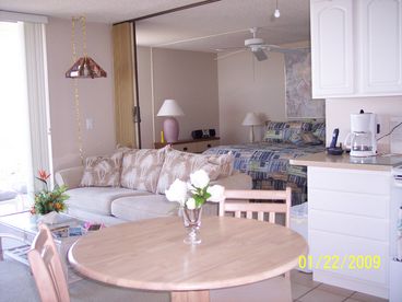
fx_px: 453
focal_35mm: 39
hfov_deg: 47.9
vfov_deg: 36.8
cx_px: 201
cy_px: 151
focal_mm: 8
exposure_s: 1/60
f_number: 2.8
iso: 140
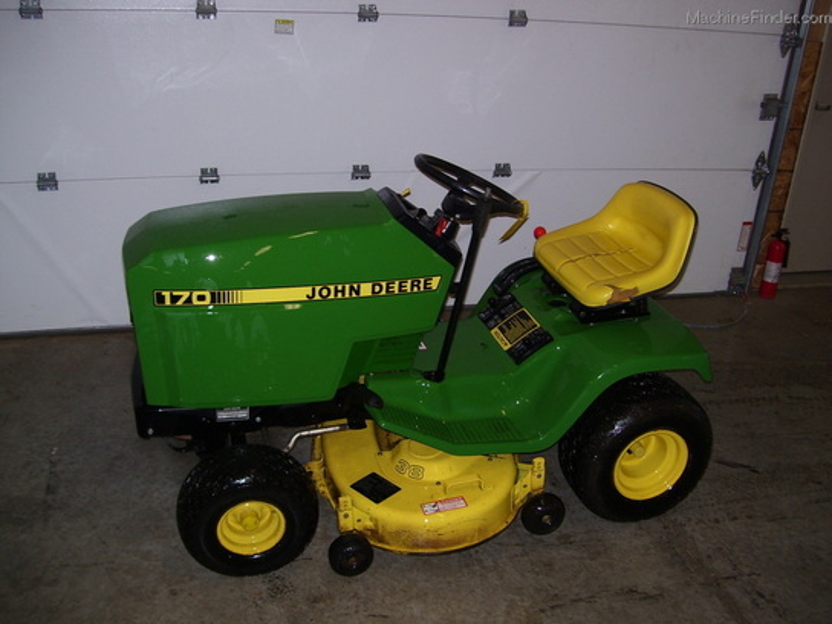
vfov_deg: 39.7
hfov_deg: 51.4
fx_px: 865
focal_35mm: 36
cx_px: 416
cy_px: 312
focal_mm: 6
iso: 80
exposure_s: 1/60
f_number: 2.7
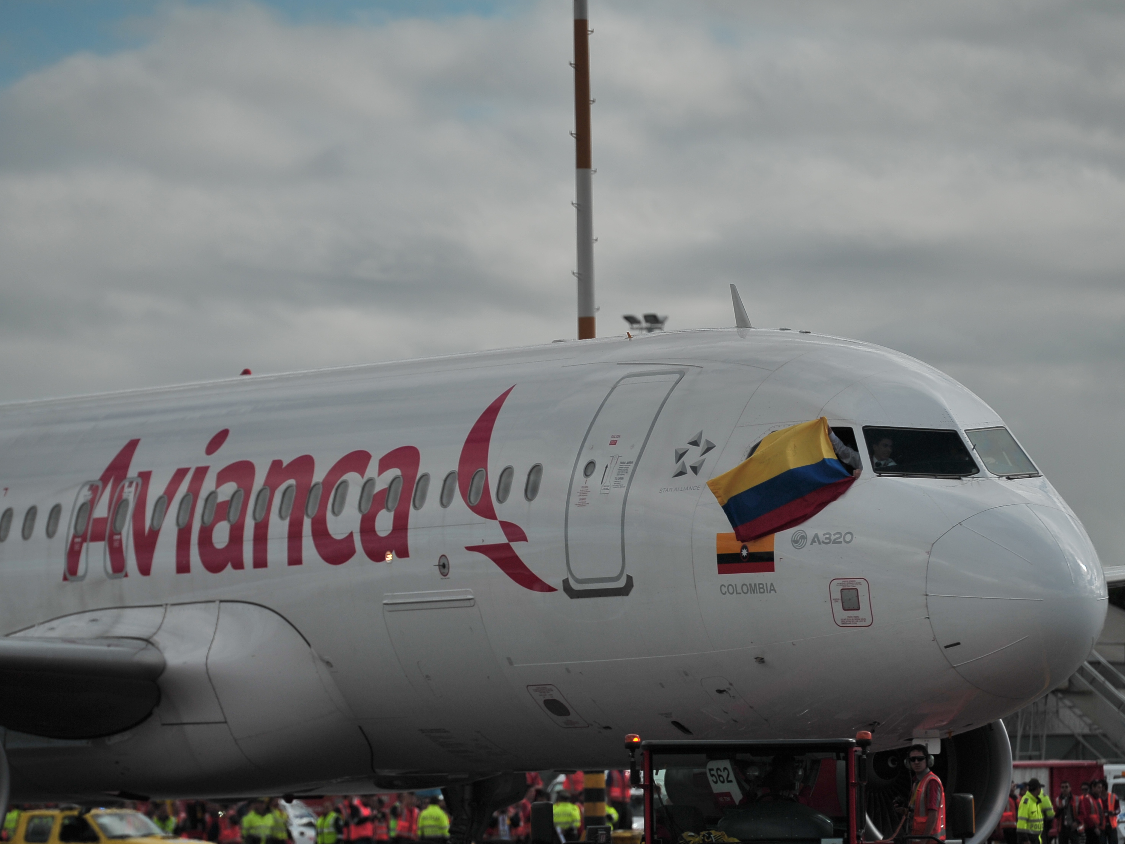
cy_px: 501
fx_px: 8905
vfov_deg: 5.4
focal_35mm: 274
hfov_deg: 7.2
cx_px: 616
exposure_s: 1/8000
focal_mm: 200
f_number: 3.5
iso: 200
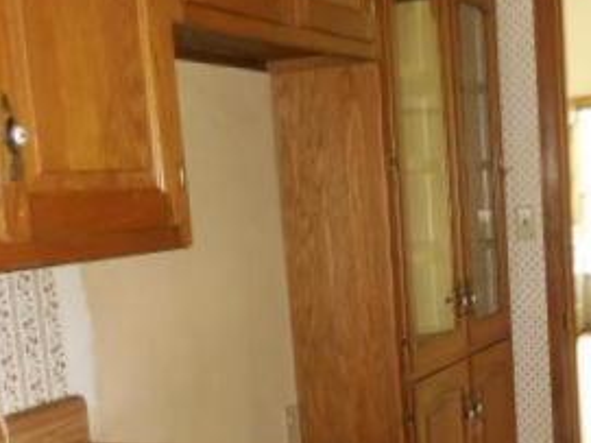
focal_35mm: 59
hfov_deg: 31.9
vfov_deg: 24.4
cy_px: 356
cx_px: 470
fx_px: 1007
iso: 640
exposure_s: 1/25
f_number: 3.3
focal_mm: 4.5
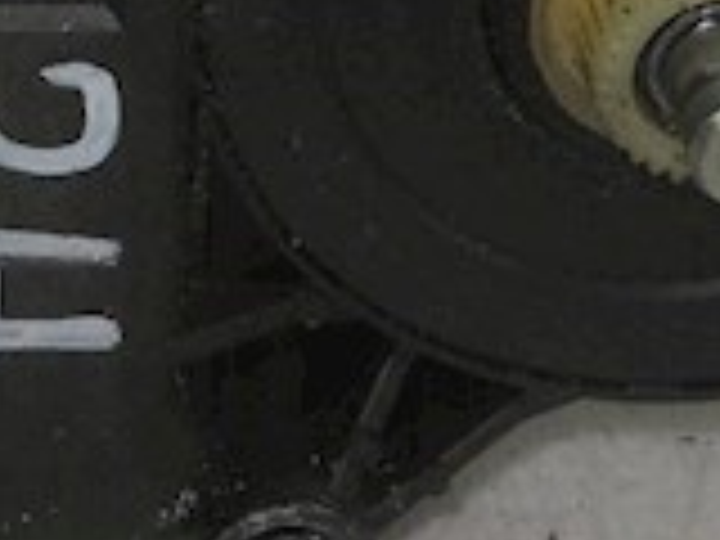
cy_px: -270
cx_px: 130
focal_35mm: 164
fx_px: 3411
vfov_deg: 8.8
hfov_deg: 12.0
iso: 80
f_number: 5.5
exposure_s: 1/30
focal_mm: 6.72
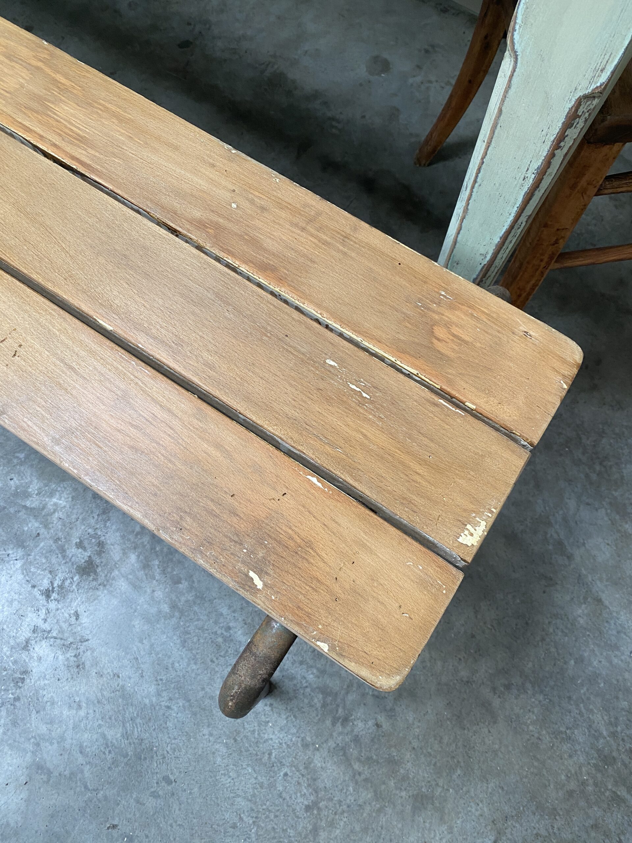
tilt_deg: -68.3
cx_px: 316
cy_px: 422
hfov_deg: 53.1
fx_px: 633
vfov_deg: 67.3
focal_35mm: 26
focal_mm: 4.25
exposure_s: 1/77
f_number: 1.8
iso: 125
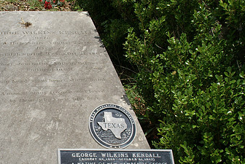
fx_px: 388
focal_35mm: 57
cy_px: 96
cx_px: 59
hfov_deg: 34.2
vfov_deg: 23.8
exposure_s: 1/200
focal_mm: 22
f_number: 10
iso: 100
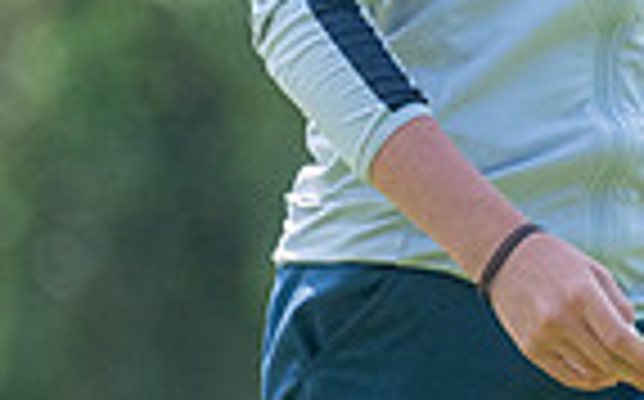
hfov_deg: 1.1
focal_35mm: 1861
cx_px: 1270
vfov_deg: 0.7
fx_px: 32624
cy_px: -220
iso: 640
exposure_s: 1/2000
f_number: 5
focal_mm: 300
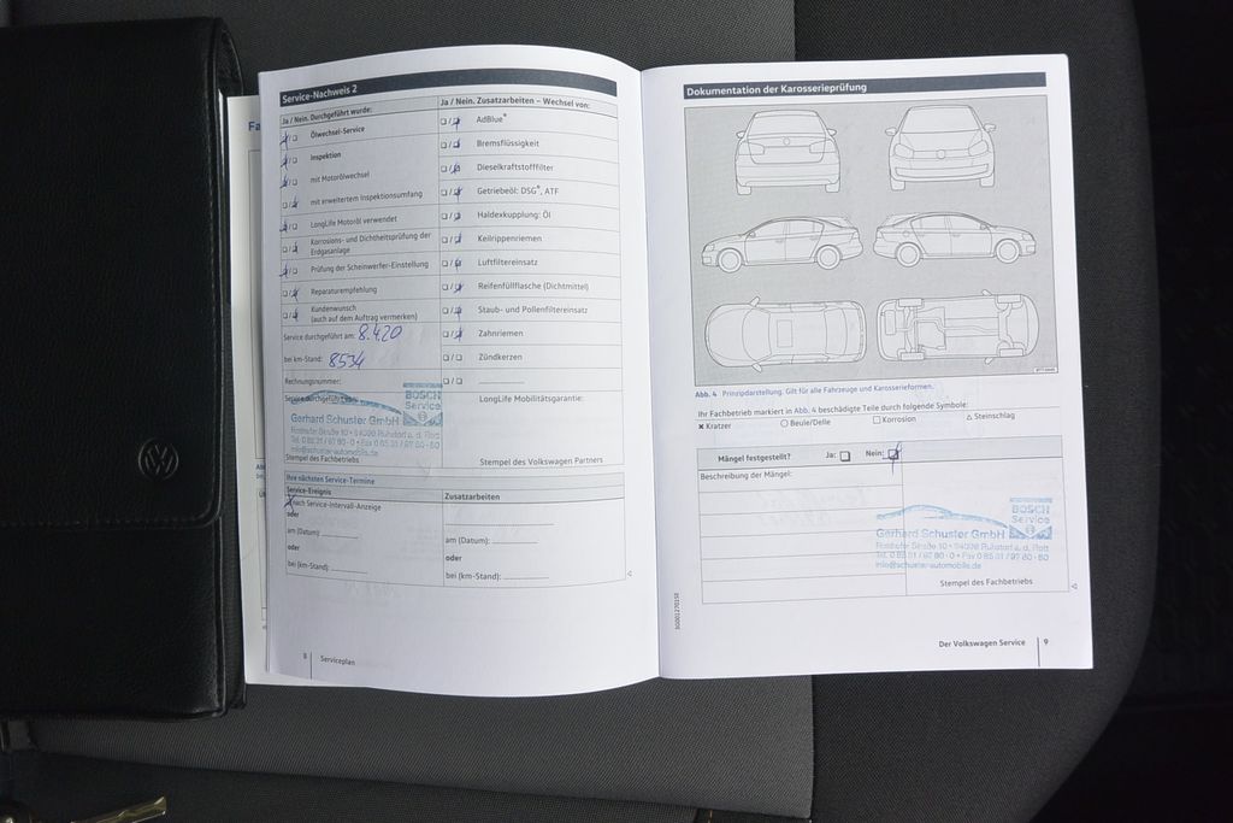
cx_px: 616
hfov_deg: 65.5
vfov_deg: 46.4
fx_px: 959
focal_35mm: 28
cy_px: 412
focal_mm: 10.7
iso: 160
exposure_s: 1/500
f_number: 4
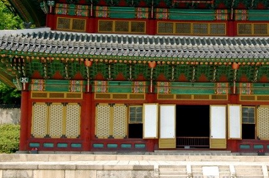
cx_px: 189
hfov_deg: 19.0
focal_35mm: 107
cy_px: 25
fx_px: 799
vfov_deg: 12.7
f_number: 16
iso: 400
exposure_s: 1/100
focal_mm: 38
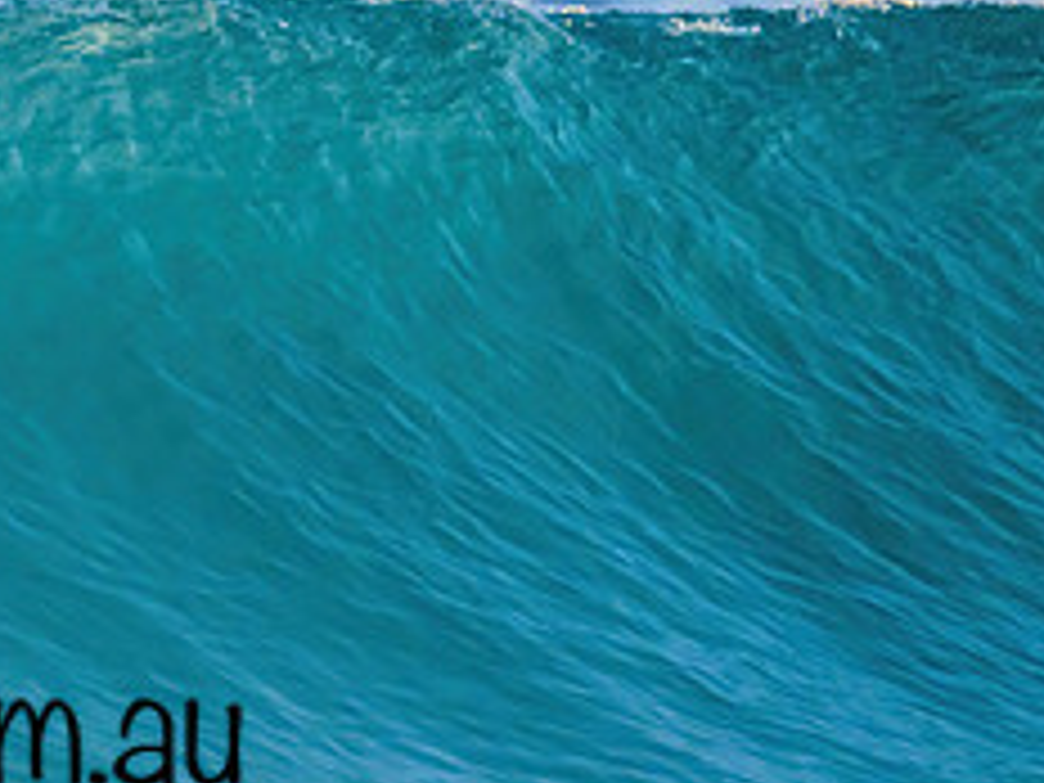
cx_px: -146
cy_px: 388
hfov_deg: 1.1
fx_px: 55252
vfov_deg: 0.8
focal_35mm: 1832
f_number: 11
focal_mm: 560
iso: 1800
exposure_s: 1/1600
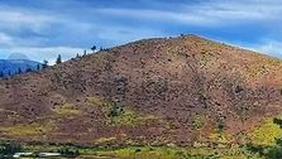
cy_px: 162
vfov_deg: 18.1
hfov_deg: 25.2
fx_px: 487
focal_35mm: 65
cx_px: 415
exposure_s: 1/1350
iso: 50
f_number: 2.2
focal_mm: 2.2
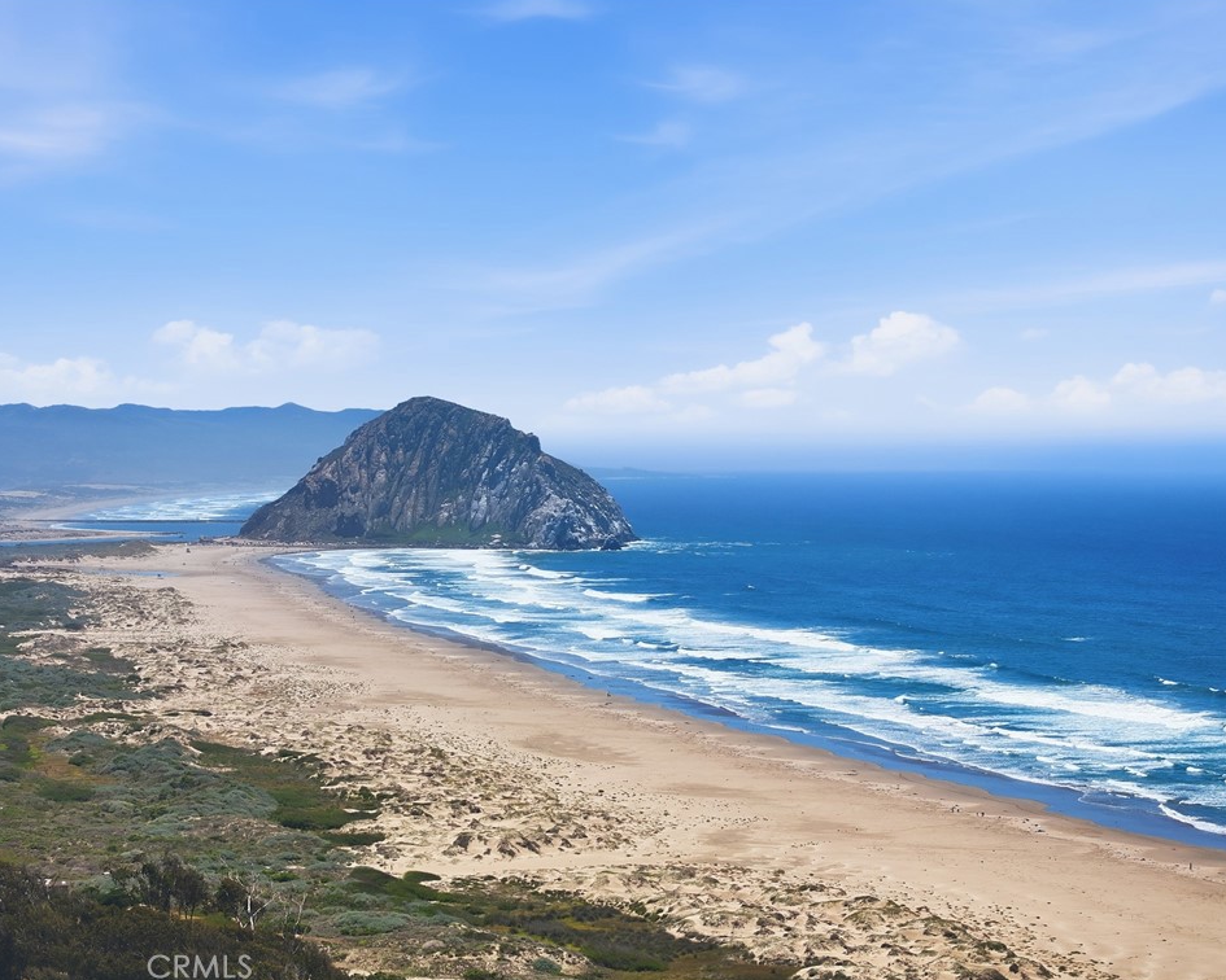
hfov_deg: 25.7
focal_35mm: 74
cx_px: 573
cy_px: 487
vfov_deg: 20.7
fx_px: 2685
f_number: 2.8
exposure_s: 1/2000
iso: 100
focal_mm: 19.4
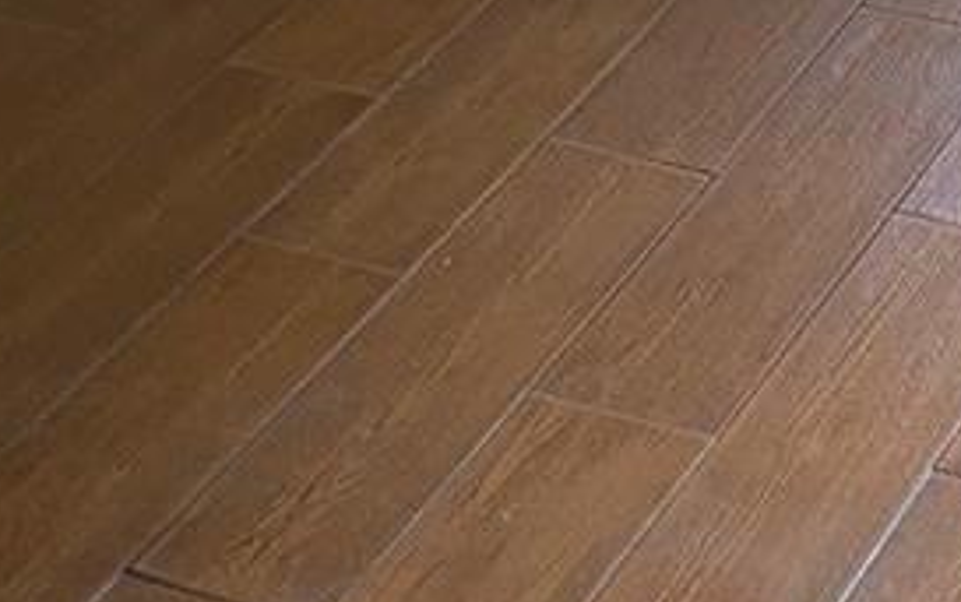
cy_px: -905
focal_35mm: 121
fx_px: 3171
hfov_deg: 16.3
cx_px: 1246
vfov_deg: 9.5
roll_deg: +2.0
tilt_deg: -16.0
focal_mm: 4.25
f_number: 1.8
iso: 160
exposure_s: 1/60
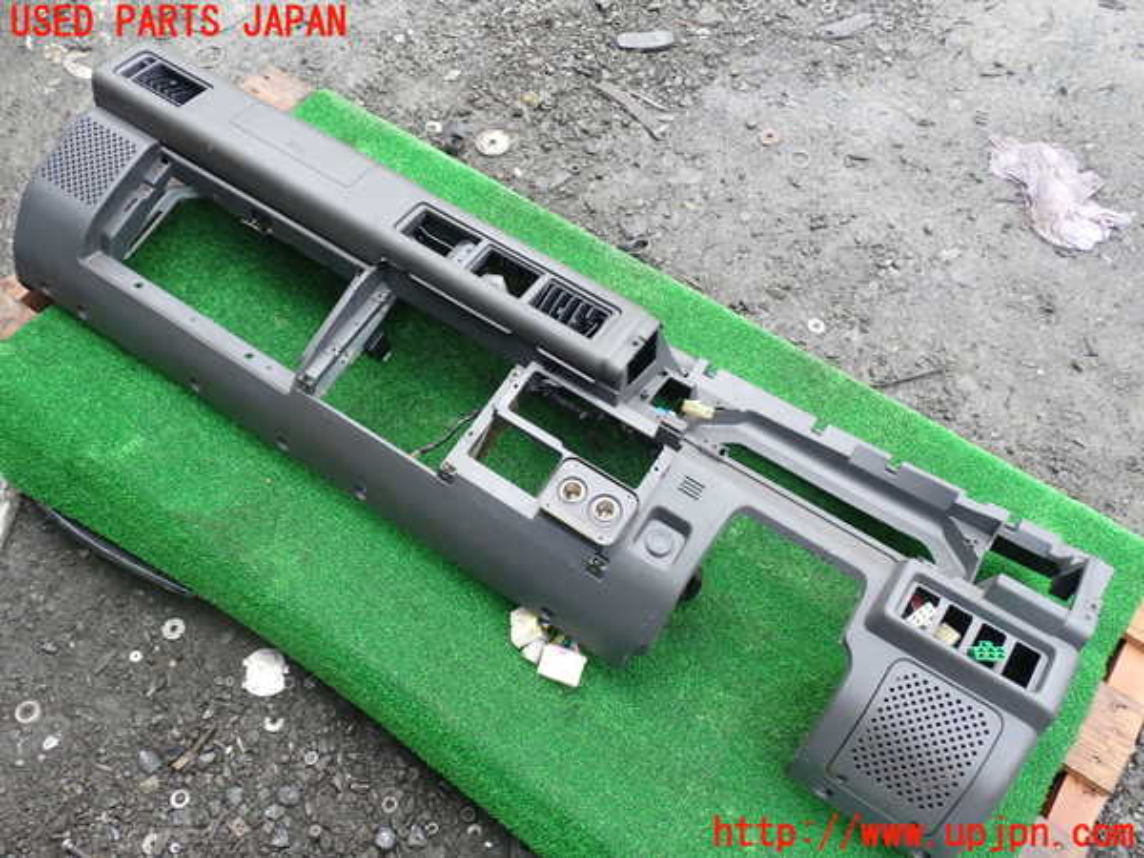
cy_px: 429
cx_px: 572
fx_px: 991
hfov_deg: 60.0
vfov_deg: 46.8
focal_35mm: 30
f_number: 3.2
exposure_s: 1/160
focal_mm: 5.4
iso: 100
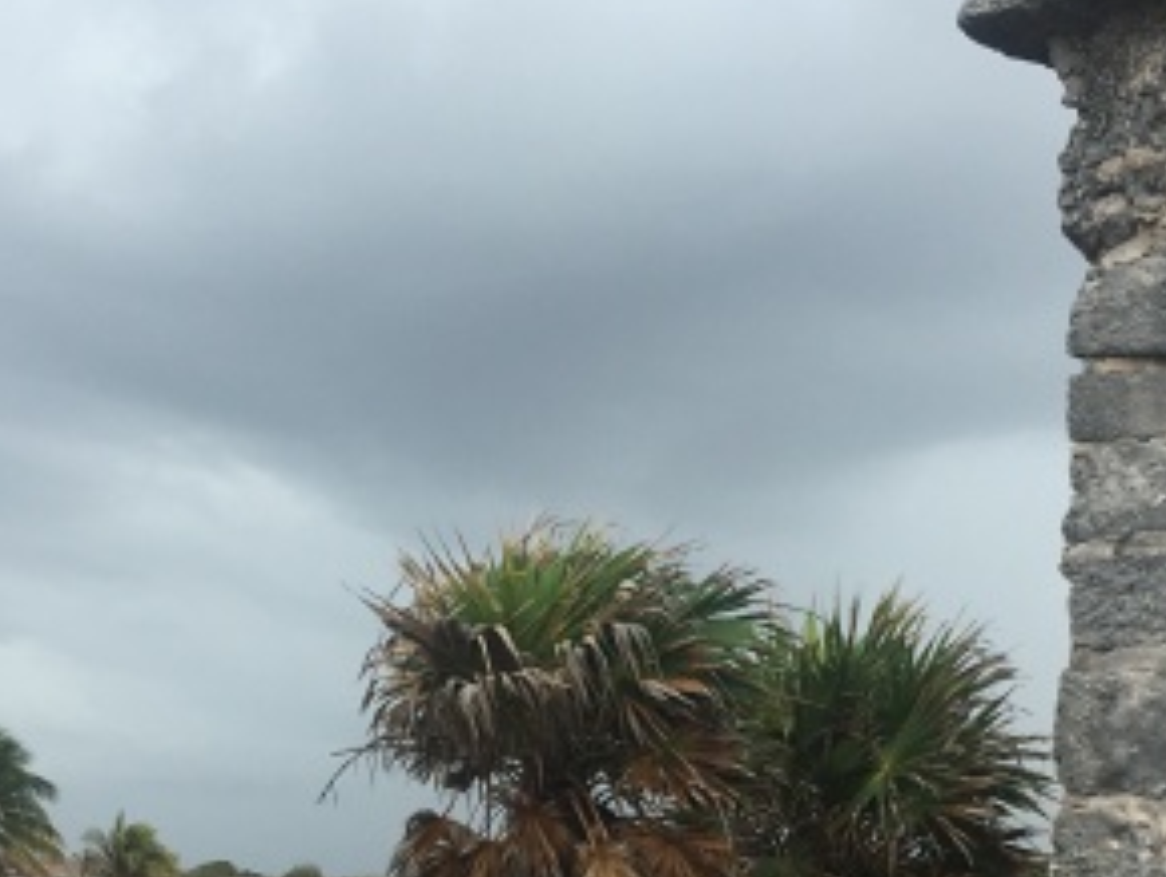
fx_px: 2697
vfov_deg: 18.0
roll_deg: -1.4
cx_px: 559
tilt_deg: +0.6
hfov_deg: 24.4
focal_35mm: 80
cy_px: 897
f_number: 2.2
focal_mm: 4.15
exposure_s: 1/801
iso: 25
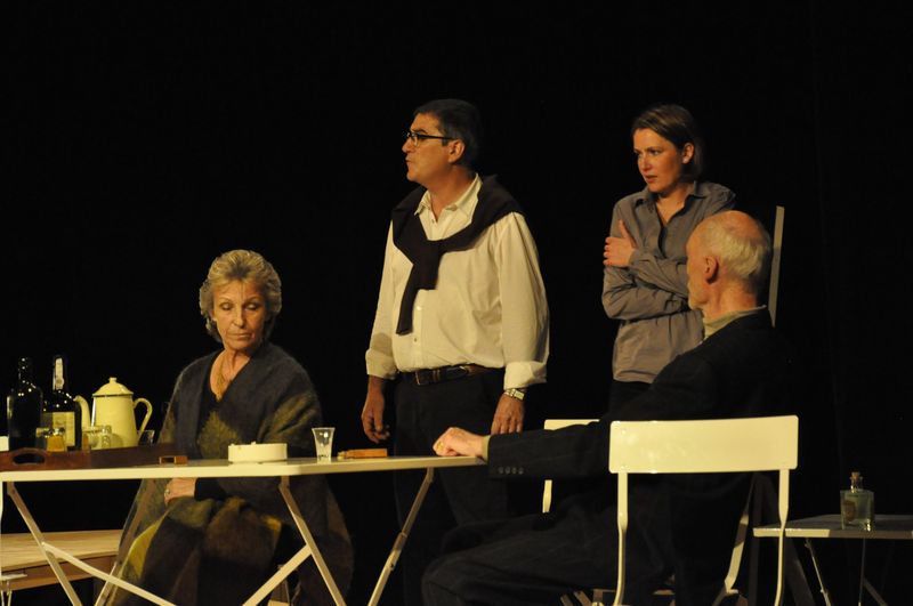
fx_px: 2659
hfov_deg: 19.5
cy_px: 303
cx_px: 456
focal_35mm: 105
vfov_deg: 13.0
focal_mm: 70
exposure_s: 1/60
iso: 3200
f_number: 5.6
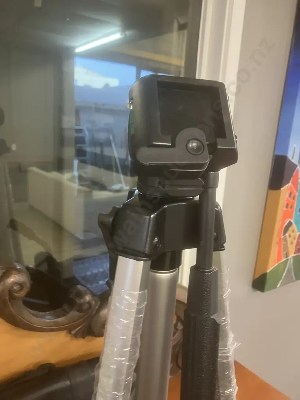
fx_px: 324
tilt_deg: -11.9
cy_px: 200
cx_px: 150
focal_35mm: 28
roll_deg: -3.2
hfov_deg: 49.7
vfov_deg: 63.4
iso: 250
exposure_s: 1/33
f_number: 1.8
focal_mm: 3.99
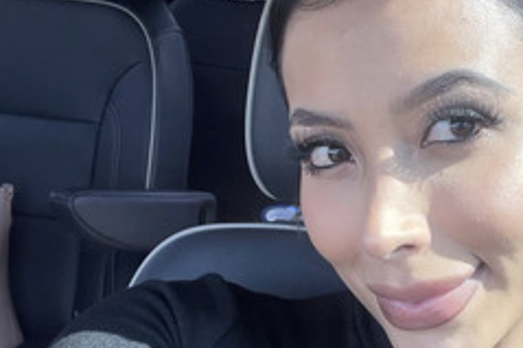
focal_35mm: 50
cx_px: 429
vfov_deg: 26.3
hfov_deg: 38.0
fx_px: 726
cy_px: 297
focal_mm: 2.71
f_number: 2.2
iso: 25
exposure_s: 1/121
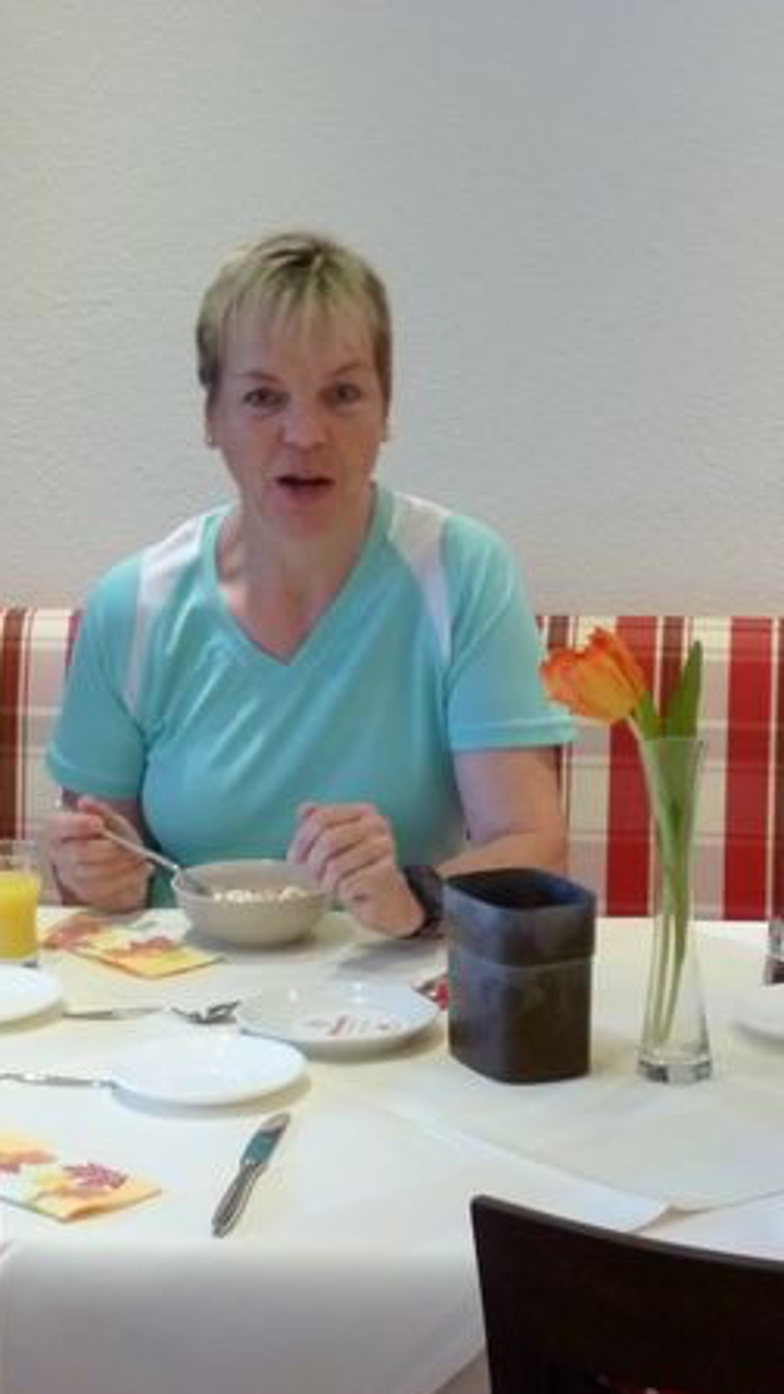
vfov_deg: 26.2
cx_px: 386
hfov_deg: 14.9
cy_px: 716
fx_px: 2994
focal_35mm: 81
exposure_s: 1/10
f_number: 3.8
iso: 400
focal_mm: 8.5
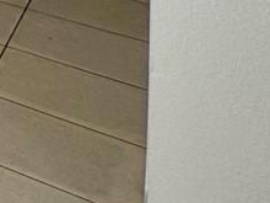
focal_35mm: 102
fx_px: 796
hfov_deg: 9.4
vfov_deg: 10.9
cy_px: -364
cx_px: -695
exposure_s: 1/113
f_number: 2.2
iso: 40
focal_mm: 2.22
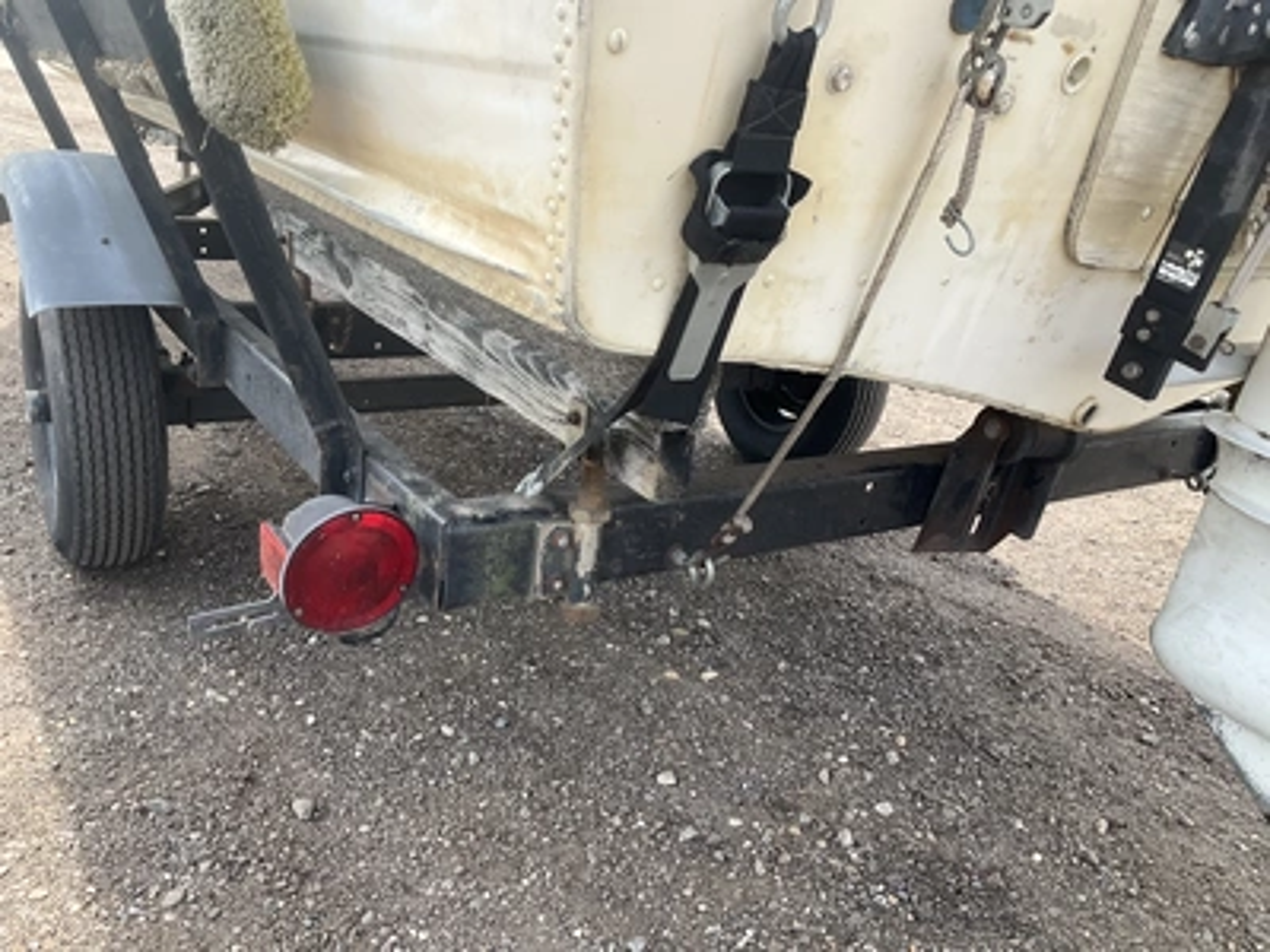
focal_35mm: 29
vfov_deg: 48.2
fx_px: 1064
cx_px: 635
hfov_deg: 61.7
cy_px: 476
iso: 25
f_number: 1.8
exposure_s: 1/365
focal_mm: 3
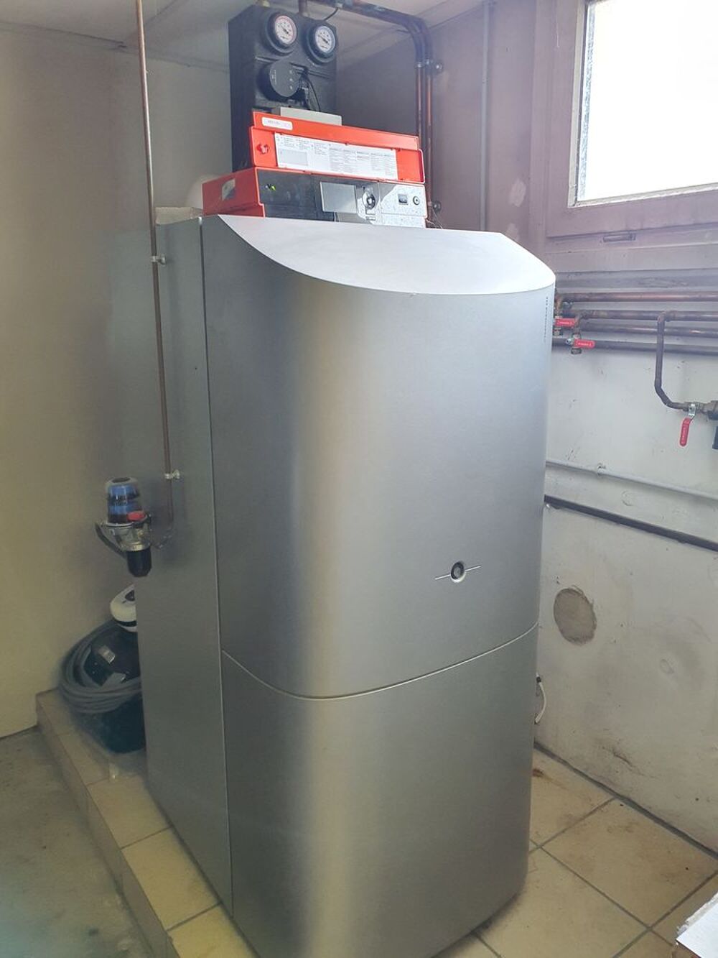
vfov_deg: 67.3
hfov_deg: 53.1
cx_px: 359
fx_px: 719
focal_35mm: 26
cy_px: 479
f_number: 2.4
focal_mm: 4.3
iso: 200
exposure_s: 1/50
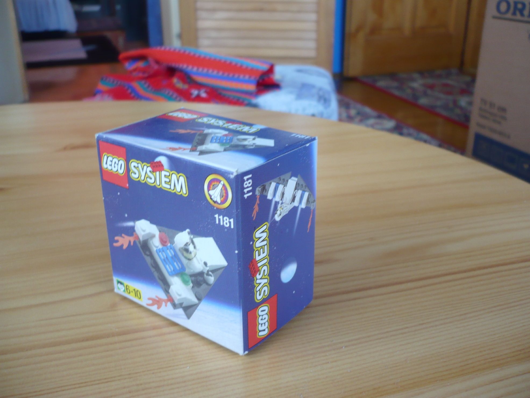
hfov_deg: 52.6
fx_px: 536
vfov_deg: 40.7
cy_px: 199
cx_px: 265
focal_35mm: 35
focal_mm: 5.8
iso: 100
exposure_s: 1/25
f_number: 2.8
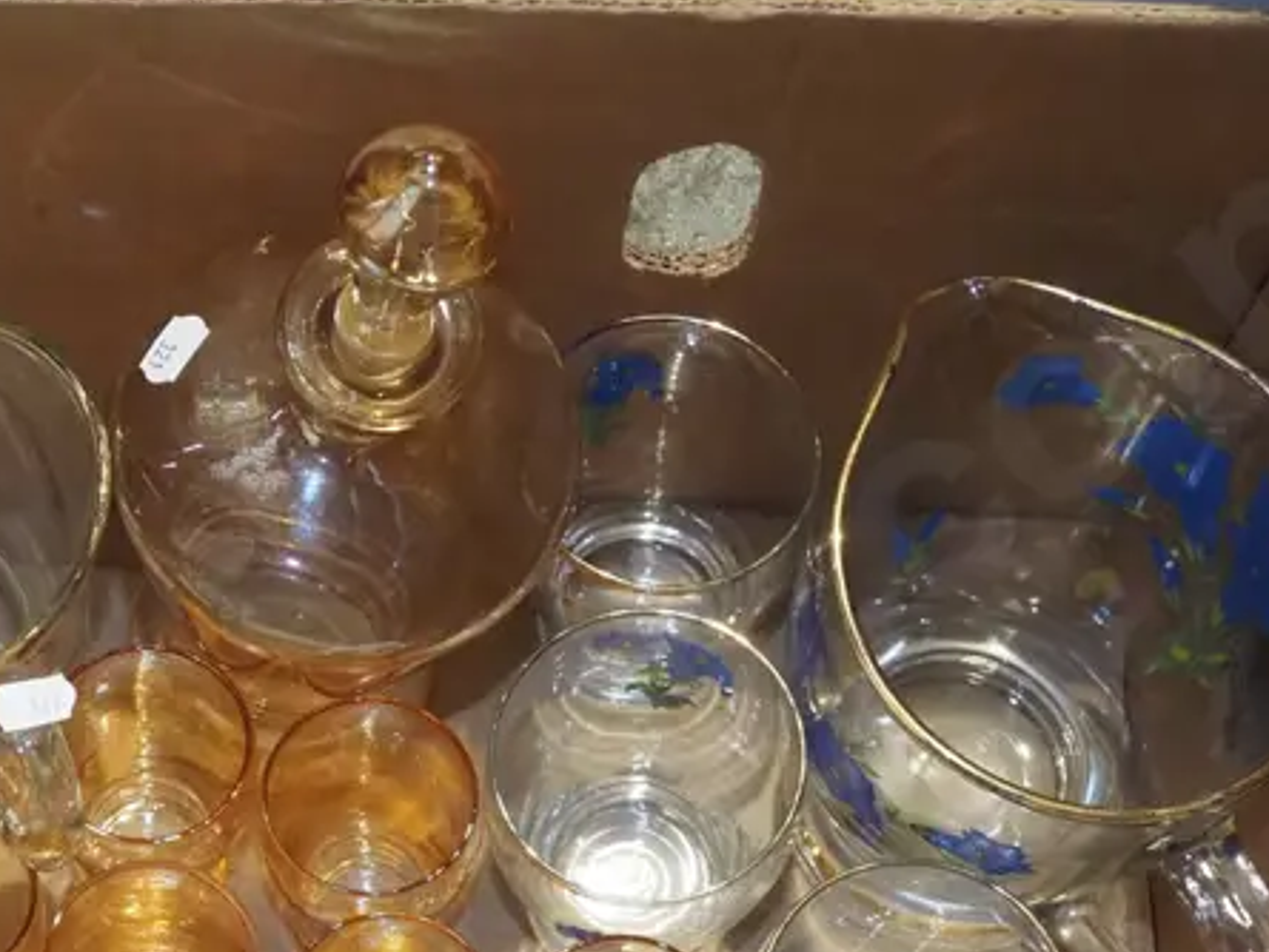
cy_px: 1006
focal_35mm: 92
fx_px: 3374
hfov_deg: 21.1
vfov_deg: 15.7
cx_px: 279
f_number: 5.6
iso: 2500
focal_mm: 20
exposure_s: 1/100
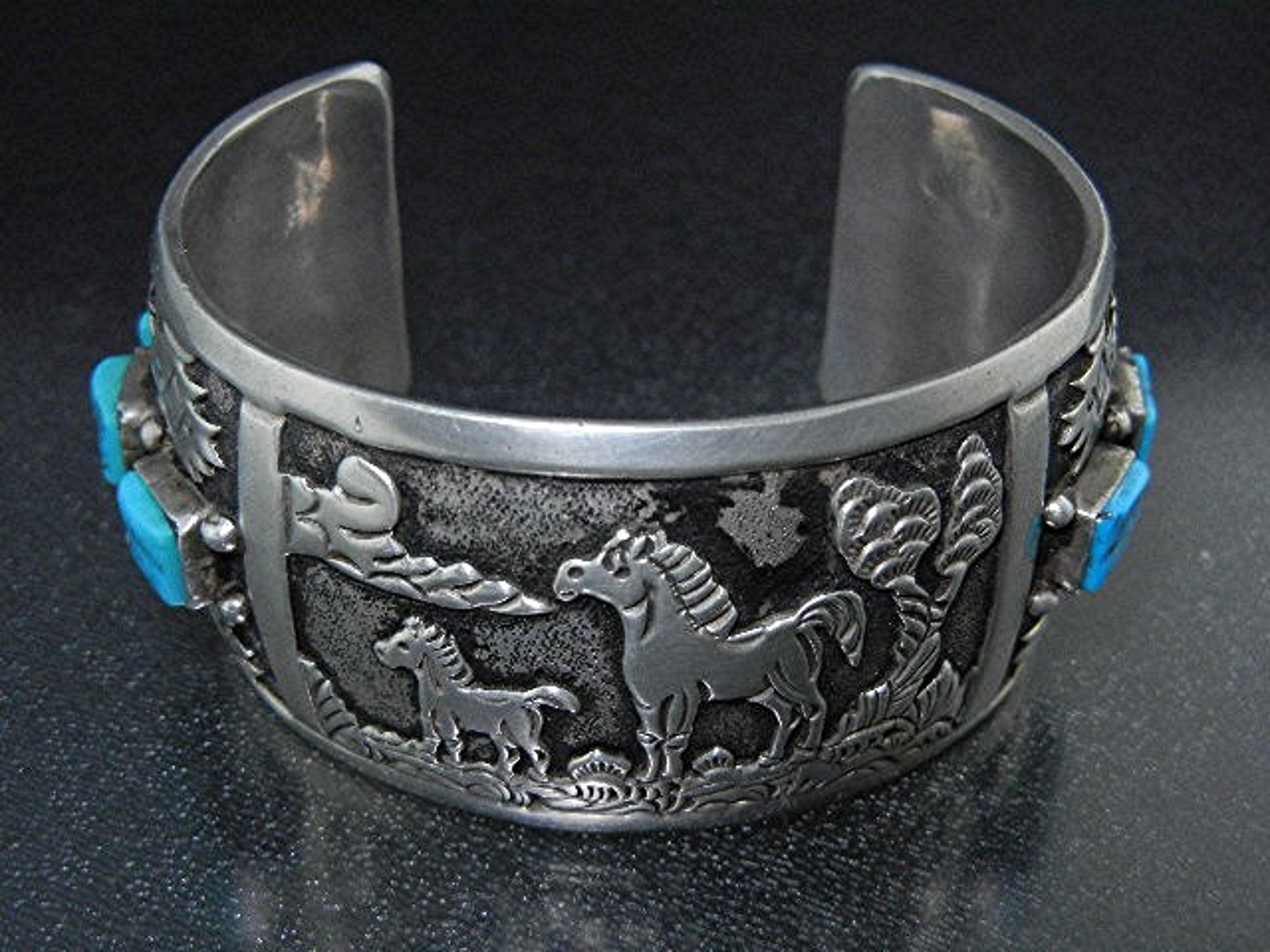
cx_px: 635
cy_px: 476
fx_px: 1651
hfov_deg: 42.1
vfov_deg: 32.2
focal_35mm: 45
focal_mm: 8.1
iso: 800
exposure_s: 1/30
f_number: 7.6
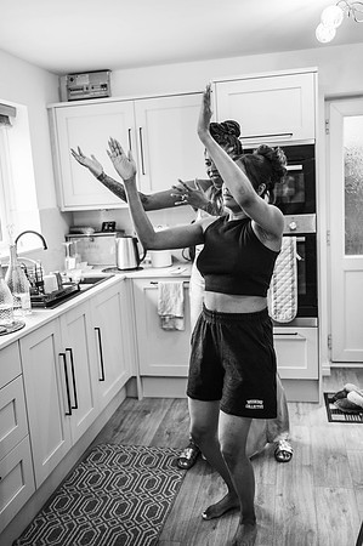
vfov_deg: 54.5
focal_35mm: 35
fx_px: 531
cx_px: 182
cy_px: 273
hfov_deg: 37.8
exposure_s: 1/200
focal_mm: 35
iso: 800
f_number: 2.2
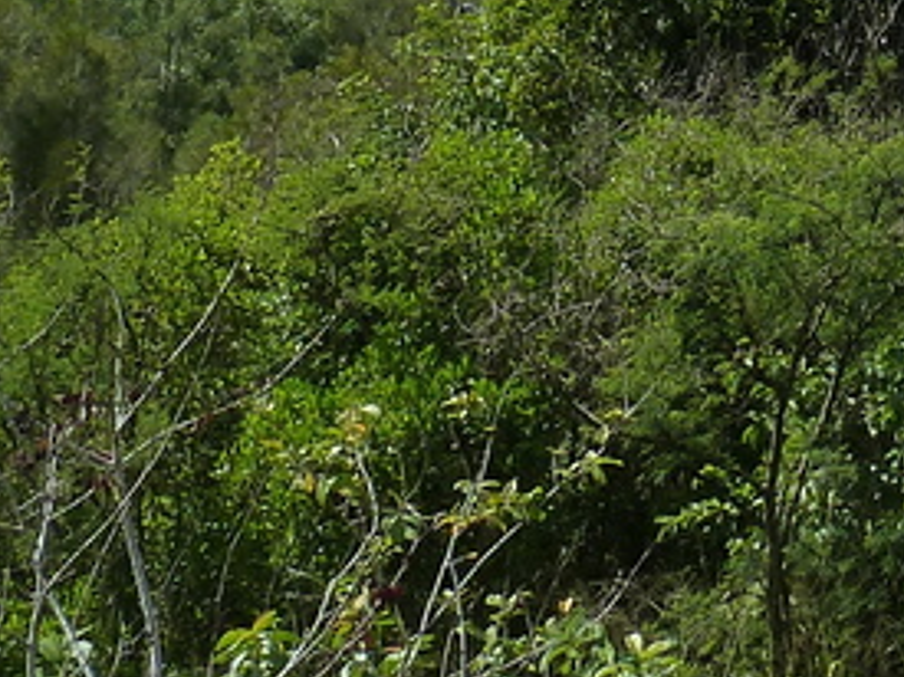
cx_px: 1062
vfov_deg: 12.3
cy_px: -569
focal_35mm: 109
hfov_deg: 17.3
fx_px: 2845
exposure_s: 1/500
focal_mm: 4.1
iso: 125
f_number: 4.5
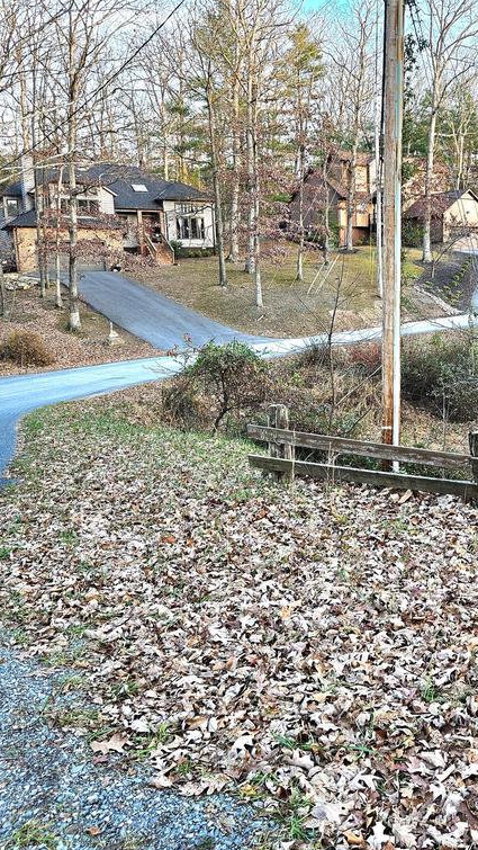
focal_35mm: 34
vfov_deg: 58.0
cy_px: 426
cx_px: 336
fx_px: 766
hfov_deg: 34.2
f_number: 1.8
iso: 50
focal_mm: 5.4
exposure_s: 1/120
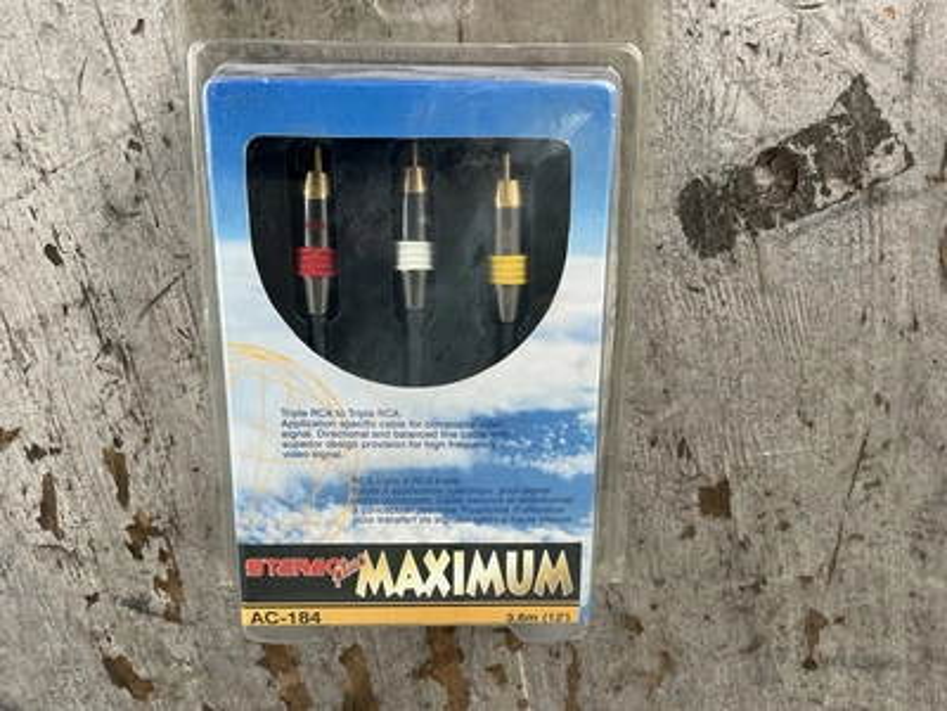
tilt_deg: -73.1
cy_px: 356
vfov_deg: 49.7
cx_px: 474
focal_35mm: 28
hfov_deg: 63.4
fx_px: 766
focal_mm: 3
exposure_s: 1/122
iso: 25
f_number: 1.8
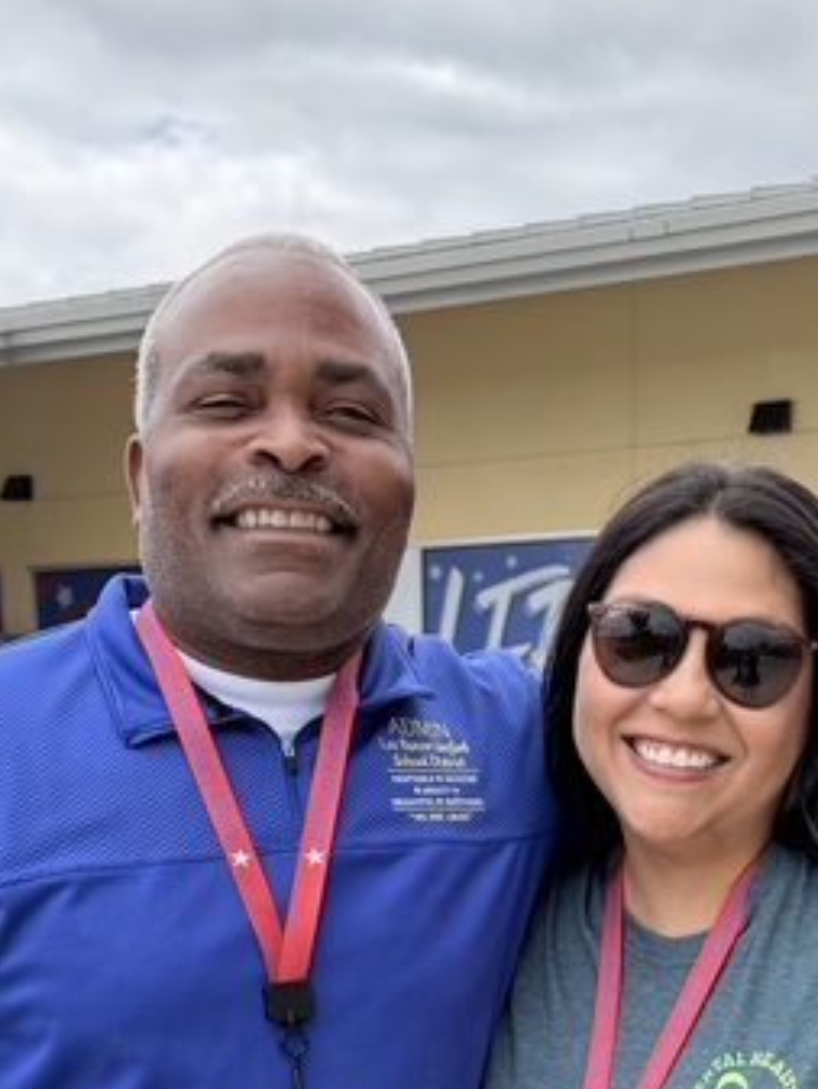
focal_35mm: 57
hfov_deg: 25.6
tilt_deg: -10.3
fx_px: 1795
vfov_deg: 31.4
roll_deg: +0.0
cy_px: 1070
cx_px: 479
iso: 100
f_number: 1.78
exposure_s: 1/2525
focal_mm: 6.76
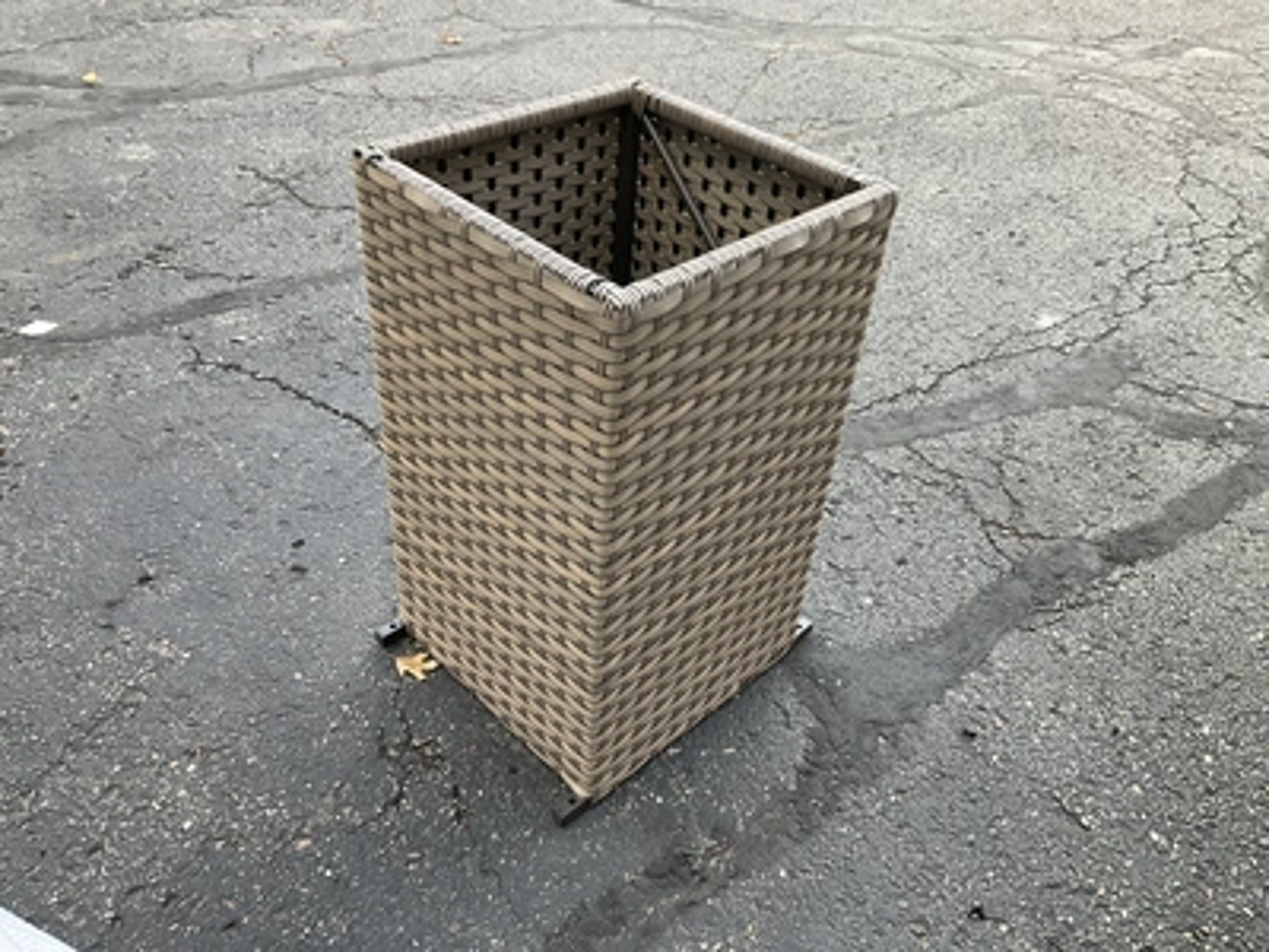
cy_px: 476
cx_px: 634
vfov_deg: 48.2
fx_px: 1063
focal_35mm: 29
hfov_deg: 61.7
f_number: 1.8
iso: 40
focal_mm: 3
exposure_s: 1/122
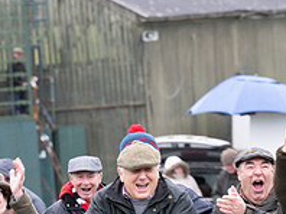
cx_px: 319
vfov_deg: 3.9
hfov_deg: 5.2
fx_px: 3144
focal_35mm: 381
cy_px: 251
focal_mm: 135
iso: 2000
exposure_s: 1/80
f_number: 5
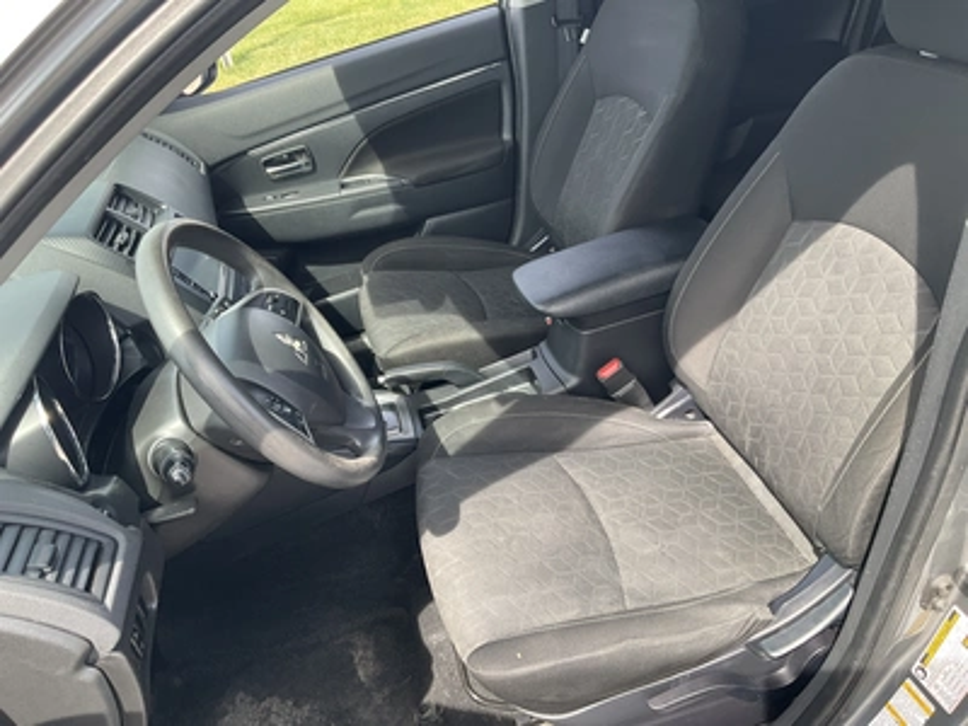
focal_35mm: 29
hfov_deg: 61.7
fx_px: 811
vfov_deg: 48.2
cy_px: 363
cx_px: 484
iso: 16
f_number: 1.8
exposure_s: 1/122
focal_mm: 3
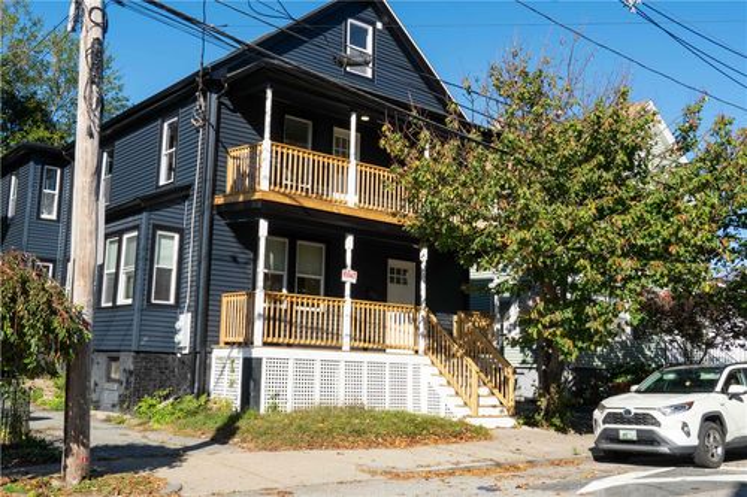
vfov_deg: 34.2
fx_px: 809
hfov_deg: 49.6
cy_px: 248
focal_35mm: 39
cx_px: 374
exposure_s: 1/125
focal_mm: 26
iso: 160
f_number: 14
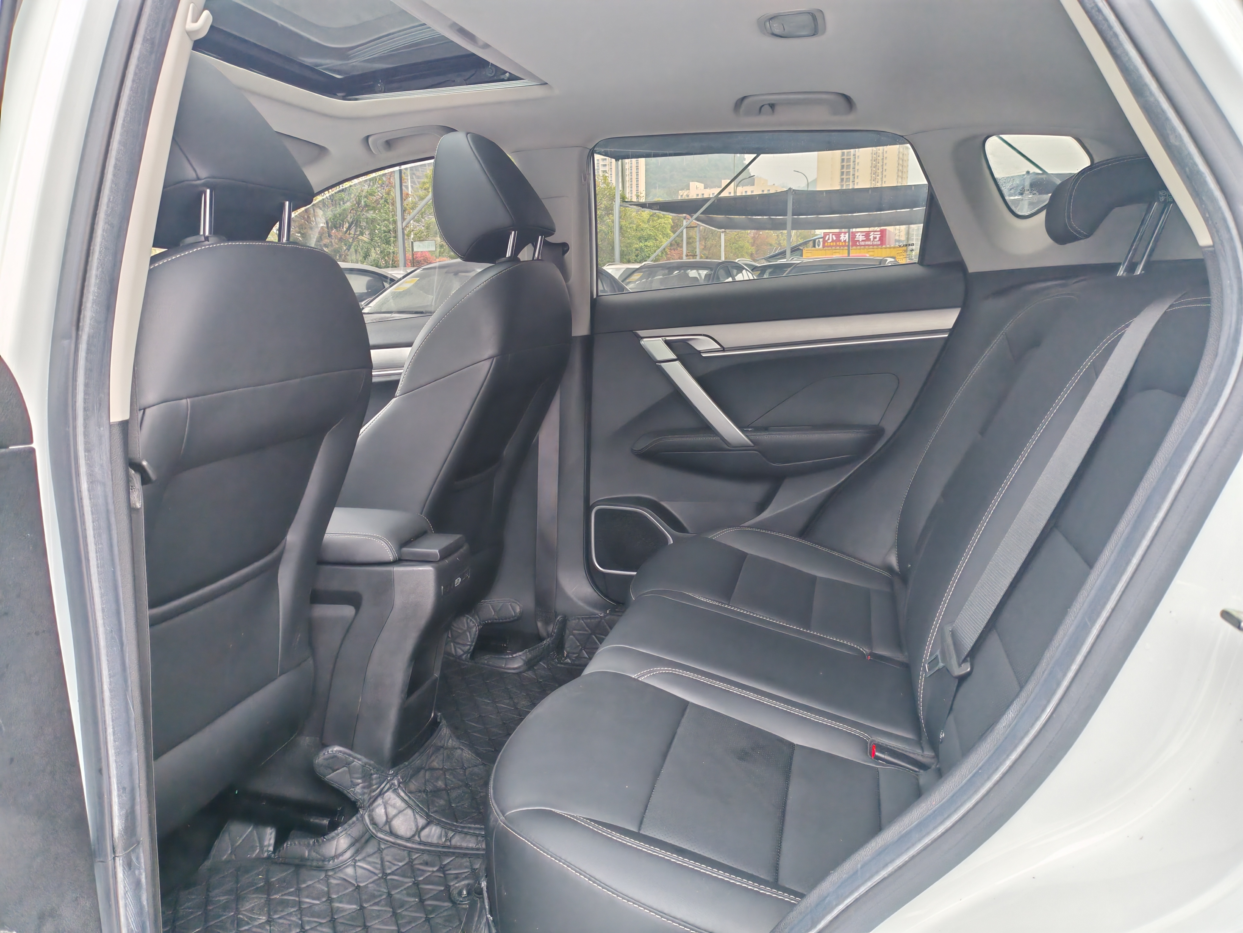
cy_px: 466
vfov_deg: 51.4
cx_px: 622
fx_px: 970
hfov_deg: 65.3
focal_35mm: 27
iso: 80
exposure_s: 1/100
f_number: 1.95
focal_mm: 5.52
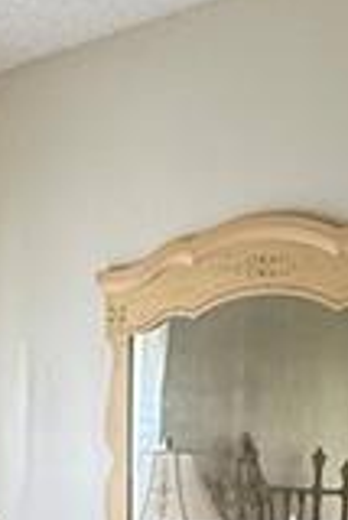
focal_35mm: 109
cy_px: 614
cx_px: 68
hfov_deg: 12.5
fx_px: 1577
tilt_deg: -5.9
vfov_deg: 17.9
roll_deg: -0.5
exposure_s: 1/99
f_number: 2.2
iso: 200
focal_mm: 2.22
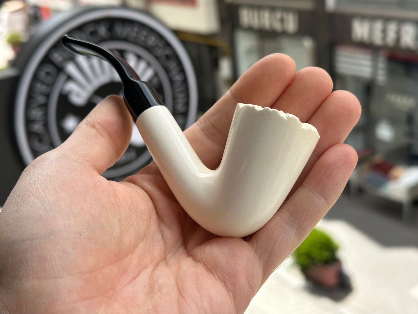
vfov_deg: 30.3
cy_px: 157
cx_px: 209
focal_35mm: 48
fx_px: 580
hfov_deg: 39.7
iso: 64
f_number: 1.78
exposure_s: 1/1199
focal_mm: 6.86
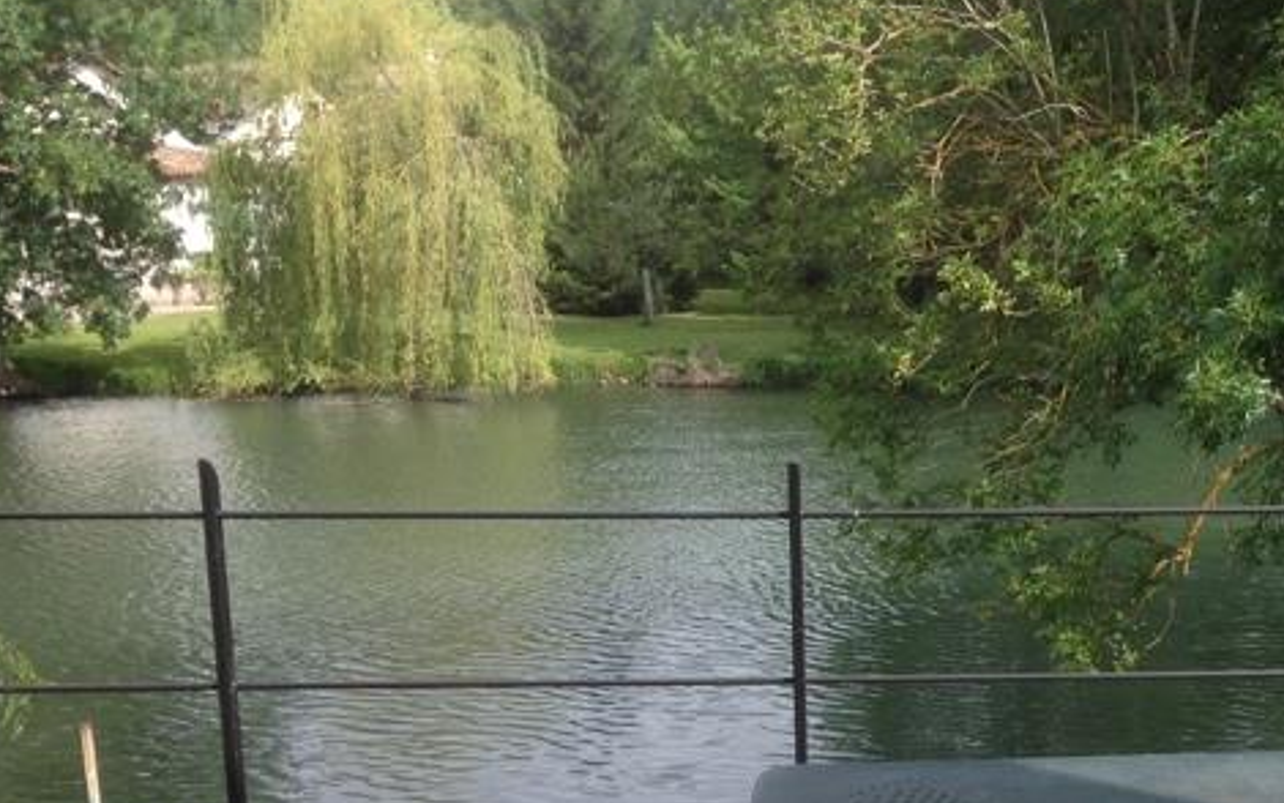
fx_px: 2205
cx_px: 1068
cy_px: 780
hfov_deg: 31.4
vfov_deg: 20.1
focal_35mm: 63
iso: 50
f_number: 2.4
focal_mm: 4.28
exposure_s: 1/657
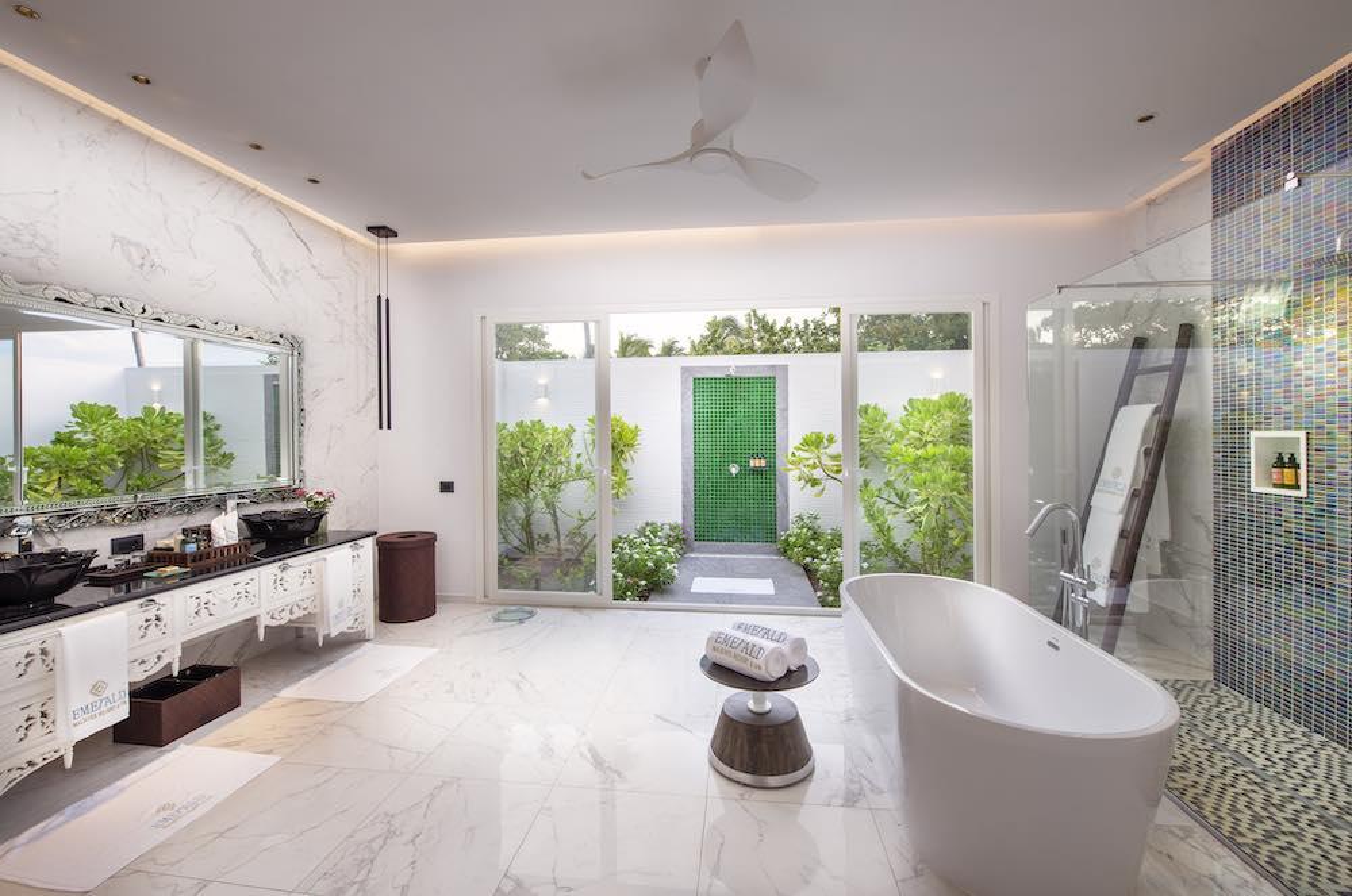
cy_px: 448
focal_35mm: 14
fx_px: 525
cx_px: 676
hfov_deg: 104.3
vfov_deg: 81.0
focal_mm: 14
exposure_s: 1/15
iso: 100
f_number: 8
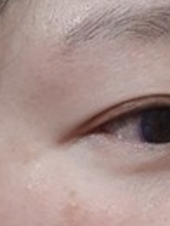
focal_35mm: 108
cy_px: 274
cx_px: 94
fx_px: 705
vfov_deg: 17.3
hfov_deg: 13.7
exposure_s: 1/40
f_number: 1.7
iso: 160
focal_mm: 2.92
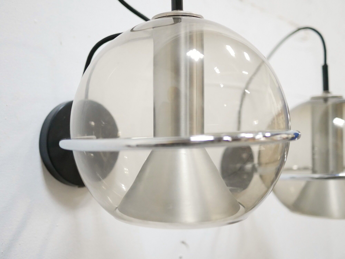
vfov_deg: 36.0
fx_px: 399
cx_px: 172
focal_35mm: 40
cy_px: 130
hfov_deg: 46.8
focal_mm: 20
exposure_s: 1/60
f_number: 1.7
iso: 2500
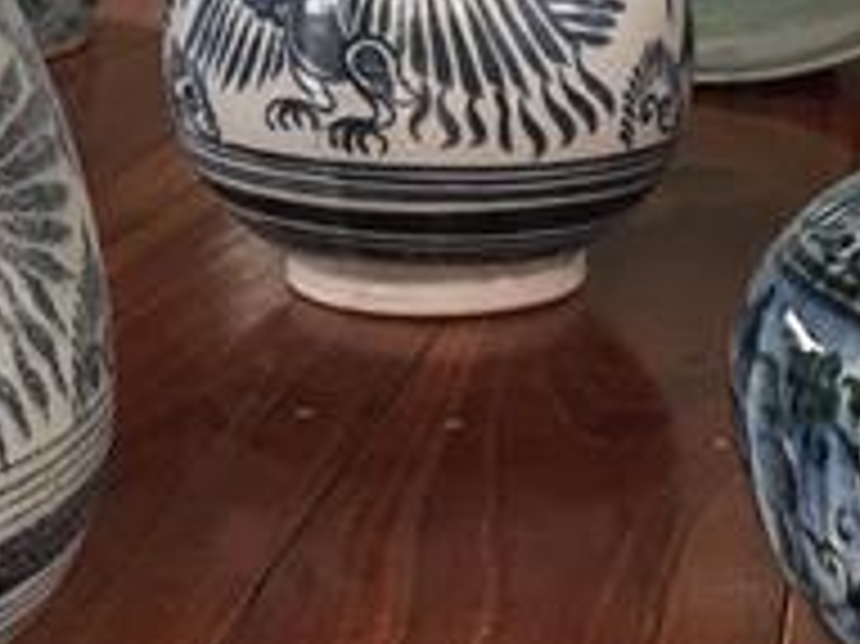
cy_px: -5
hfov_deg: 21.5
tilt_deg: -9.2
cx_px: 356
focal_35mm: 91
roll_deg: -0.6
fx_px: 2259
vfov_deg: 15.9
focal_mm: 4.15
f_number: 2.2
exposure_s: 1/33
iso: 40
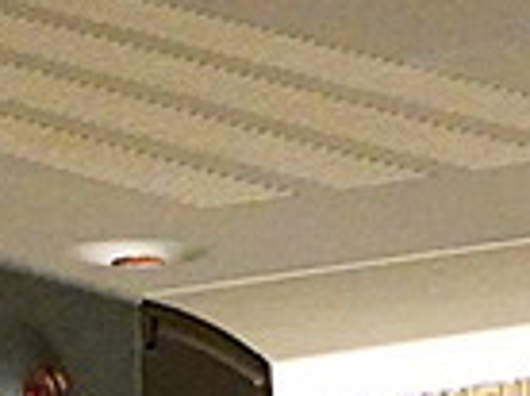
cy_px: 358
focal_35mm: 739
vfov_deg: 2.0
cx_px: 653
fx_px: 11295
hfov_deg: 2.7
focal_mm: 19
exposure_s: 1/80
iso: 800
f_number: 5.6
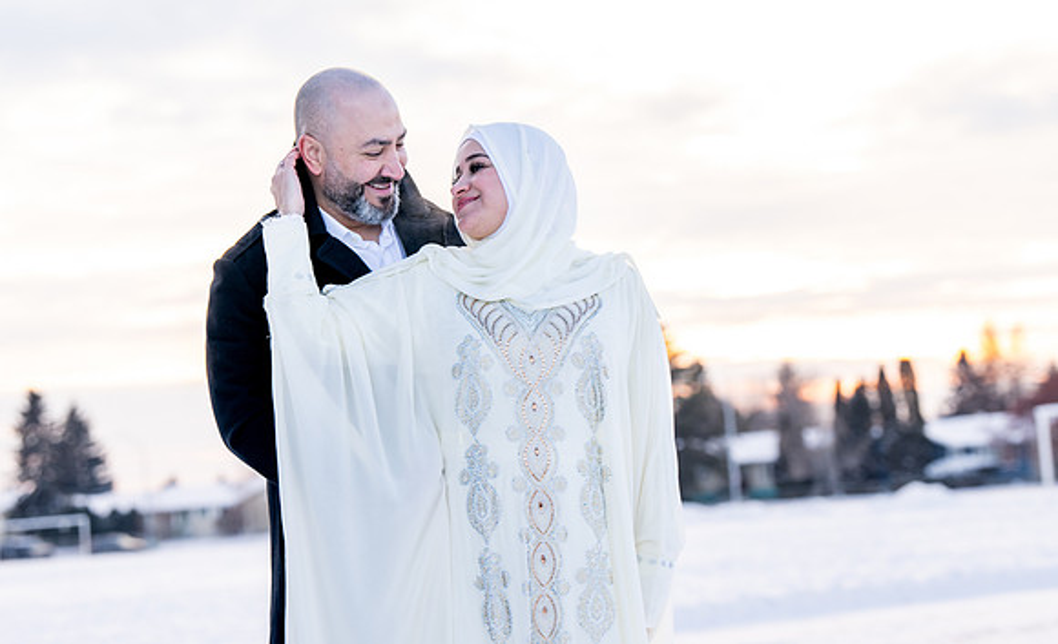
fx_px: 3271
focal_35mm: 114
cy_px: 281
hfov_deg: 18.4
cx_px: 543
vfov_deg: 11.2
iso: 100
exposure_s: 1/125
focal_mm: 100
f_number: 4.5
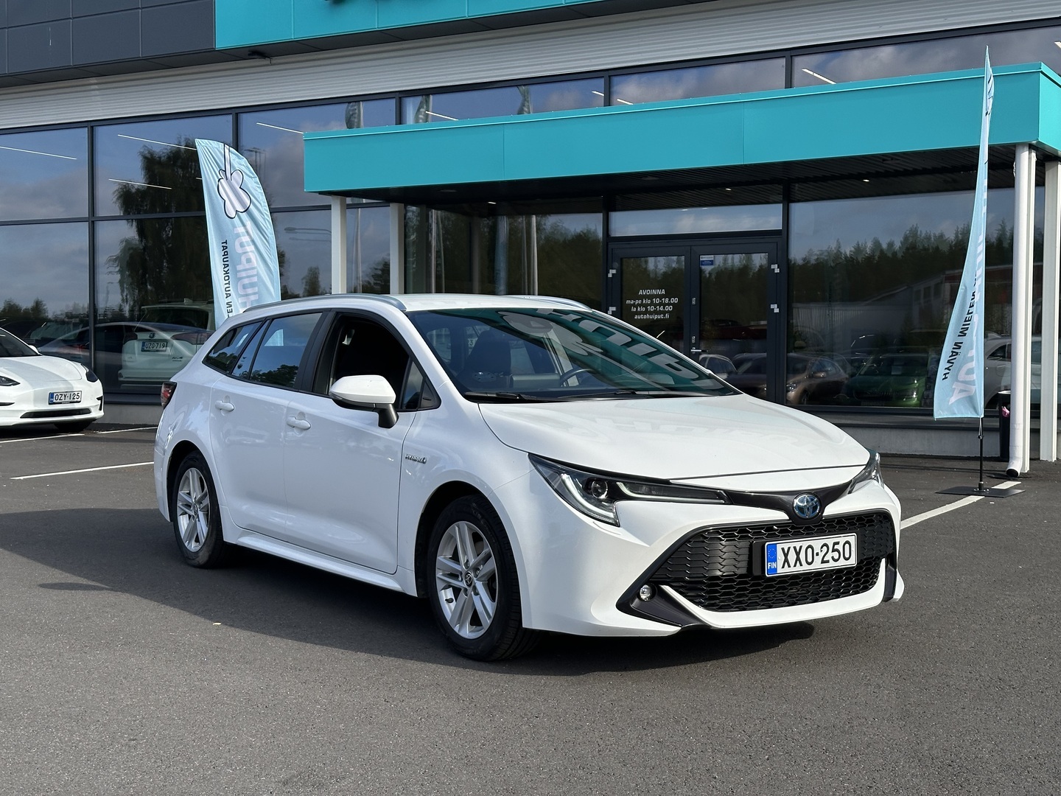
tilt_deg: -0.6
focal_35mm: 48
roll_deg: -0.1
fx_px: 1471
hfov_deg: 39.7
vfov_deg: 30.3
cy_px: 398
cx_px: 530
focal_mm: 6.86
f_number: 1.78
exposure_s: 1/3731
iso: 64
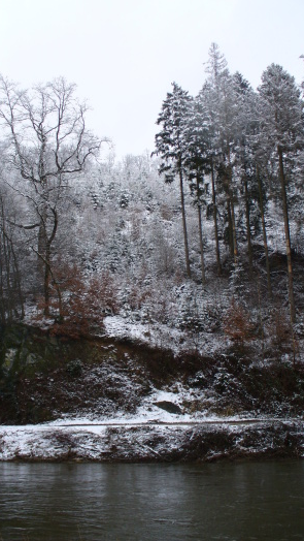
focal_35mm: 41
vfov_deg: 49.4
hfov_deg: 29.0
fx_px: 587
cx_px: 126
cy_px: 271
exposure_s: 1/160
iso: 80
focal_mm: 6.1
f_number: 2.8
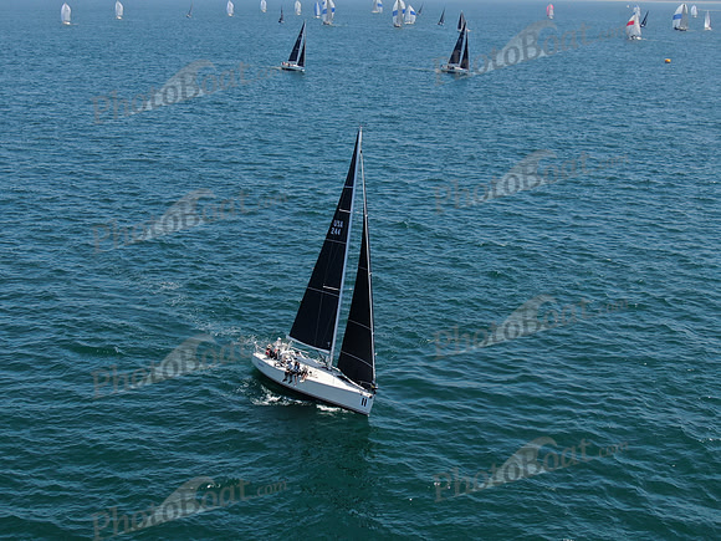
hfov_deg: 39.7
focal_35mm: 48
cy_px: 270
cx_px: 360
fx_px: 1000
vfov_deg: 30.3
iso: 100
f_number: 3.8
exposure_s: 1/640
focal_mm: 8.6
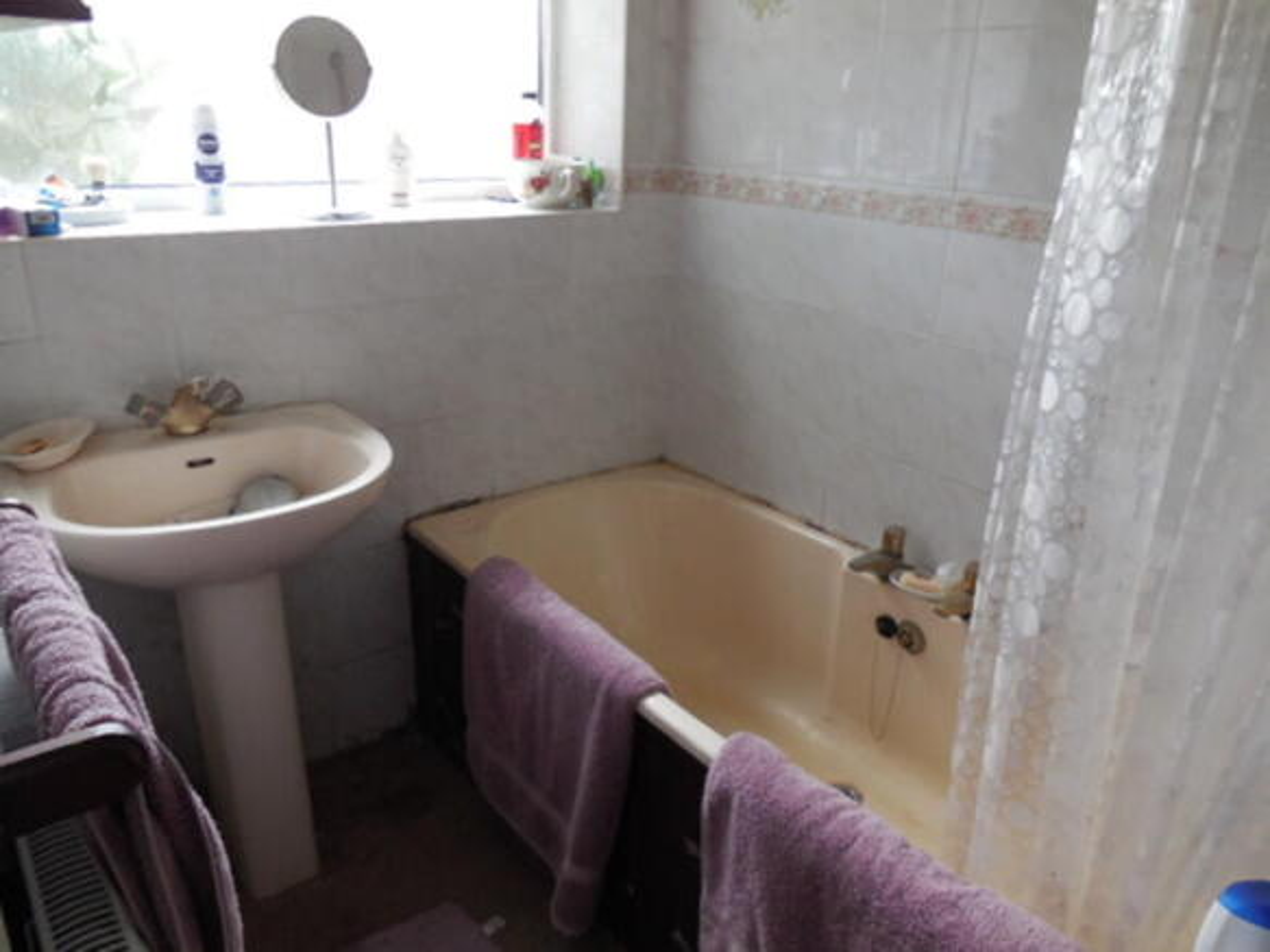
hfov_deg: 69.4
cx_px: 635
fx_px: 917
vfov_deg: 54.9
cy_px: 476
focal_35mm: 25
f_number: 3.1
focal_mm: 4.5
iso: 250
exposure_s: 1/30
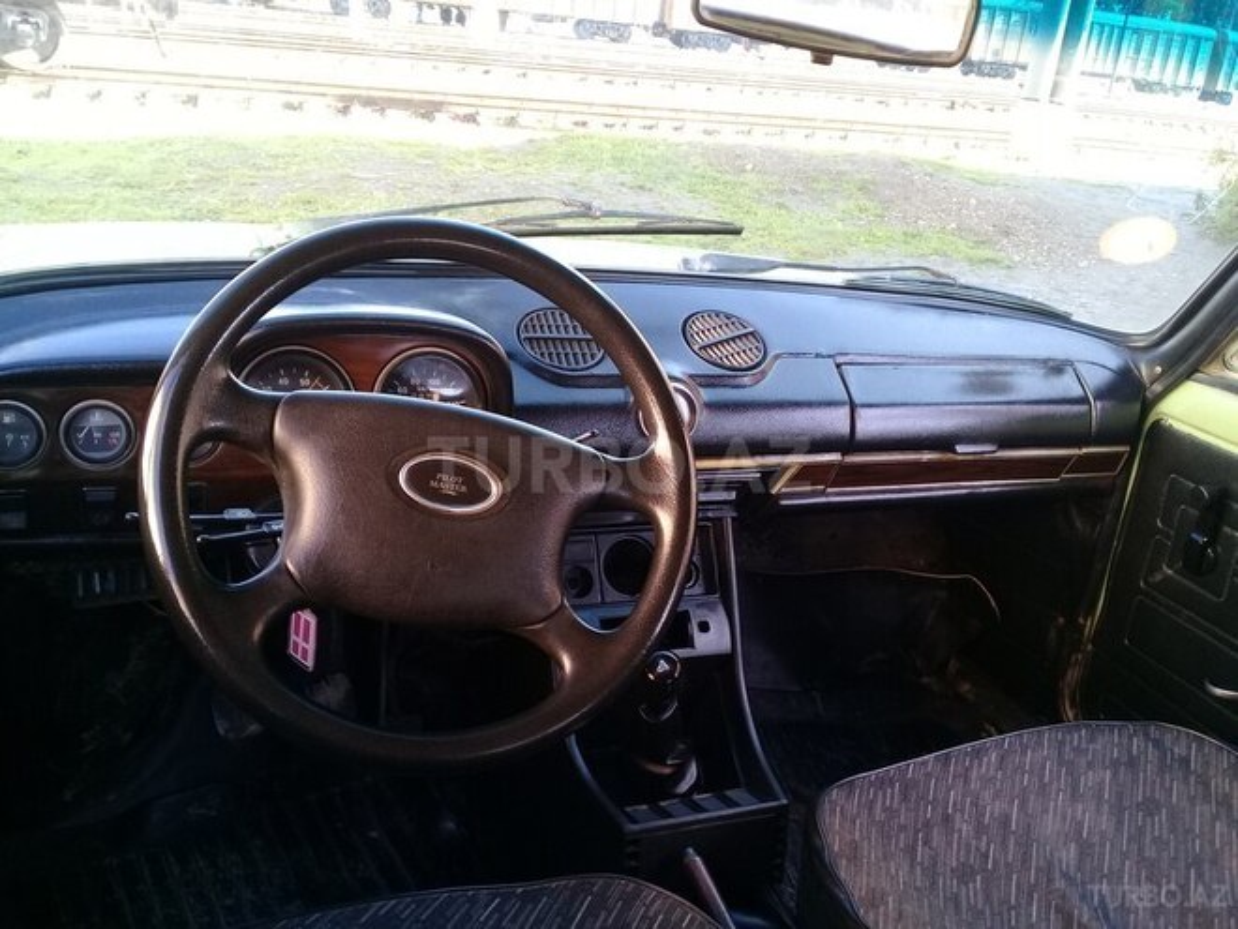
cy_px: 464
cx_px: 619
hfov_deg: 58.4
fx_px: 1109
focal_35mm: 31
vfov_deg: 45.4
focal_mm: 3.3
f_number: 2.2
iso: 50
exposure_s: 1/33
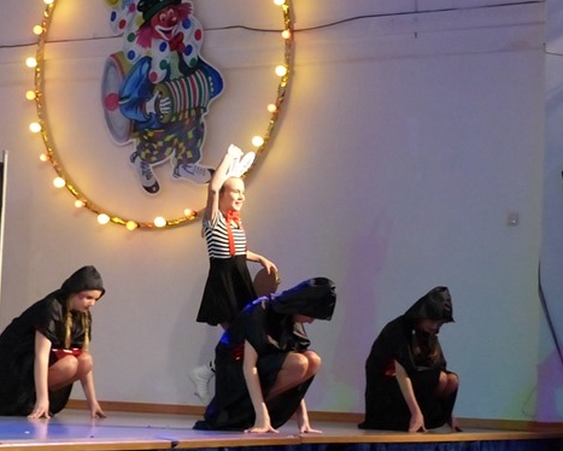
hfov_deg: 18.4
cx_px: 234
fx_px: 1734
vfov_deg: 14.8
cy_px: 265
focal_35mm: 104
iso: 1600
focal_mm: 14.5
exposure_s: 1/125
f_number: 4
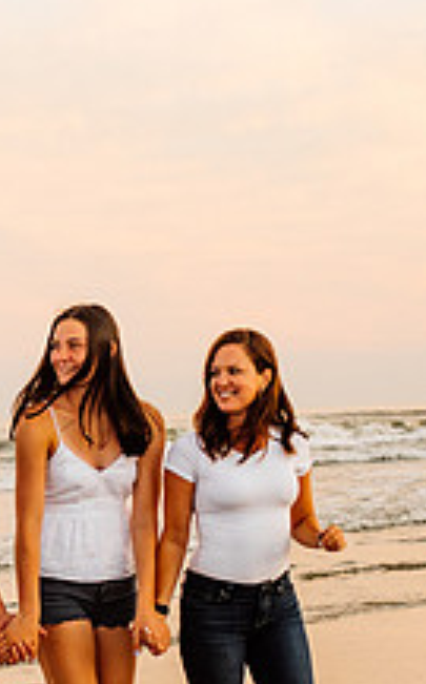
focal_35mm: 111
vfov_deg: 18.7
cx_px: -84
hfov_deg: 11.5
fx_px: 2069
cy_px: 489
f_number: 2.8
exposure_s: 1/320
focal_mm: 35
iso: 320
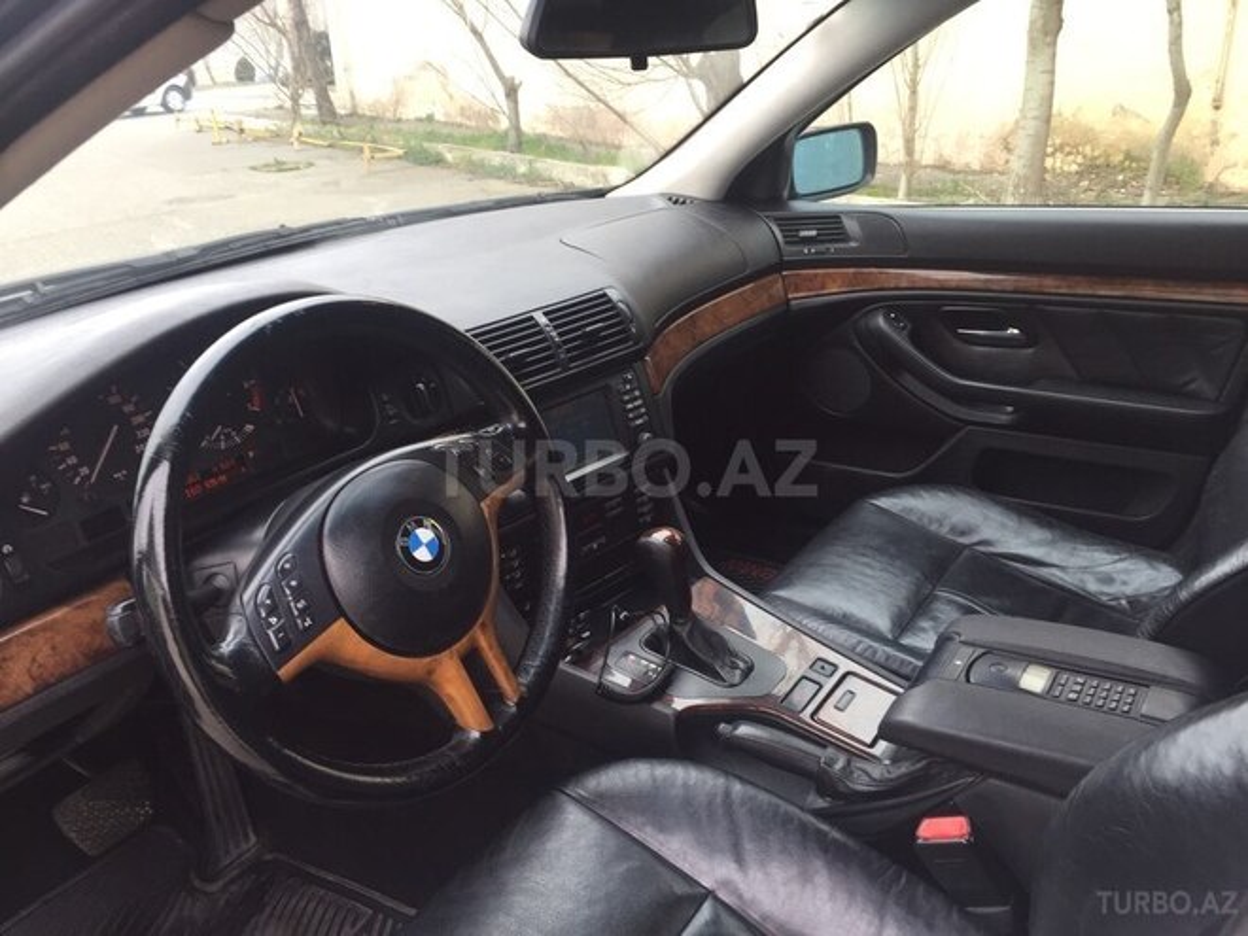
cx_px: 624
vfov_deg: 48.2
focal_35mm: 29
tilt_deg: -24.5
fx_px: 1046
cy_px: 468
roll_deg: +0.9
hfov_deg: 61.7
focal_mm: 4.15
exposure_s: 1/100
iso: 50
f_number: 2.2
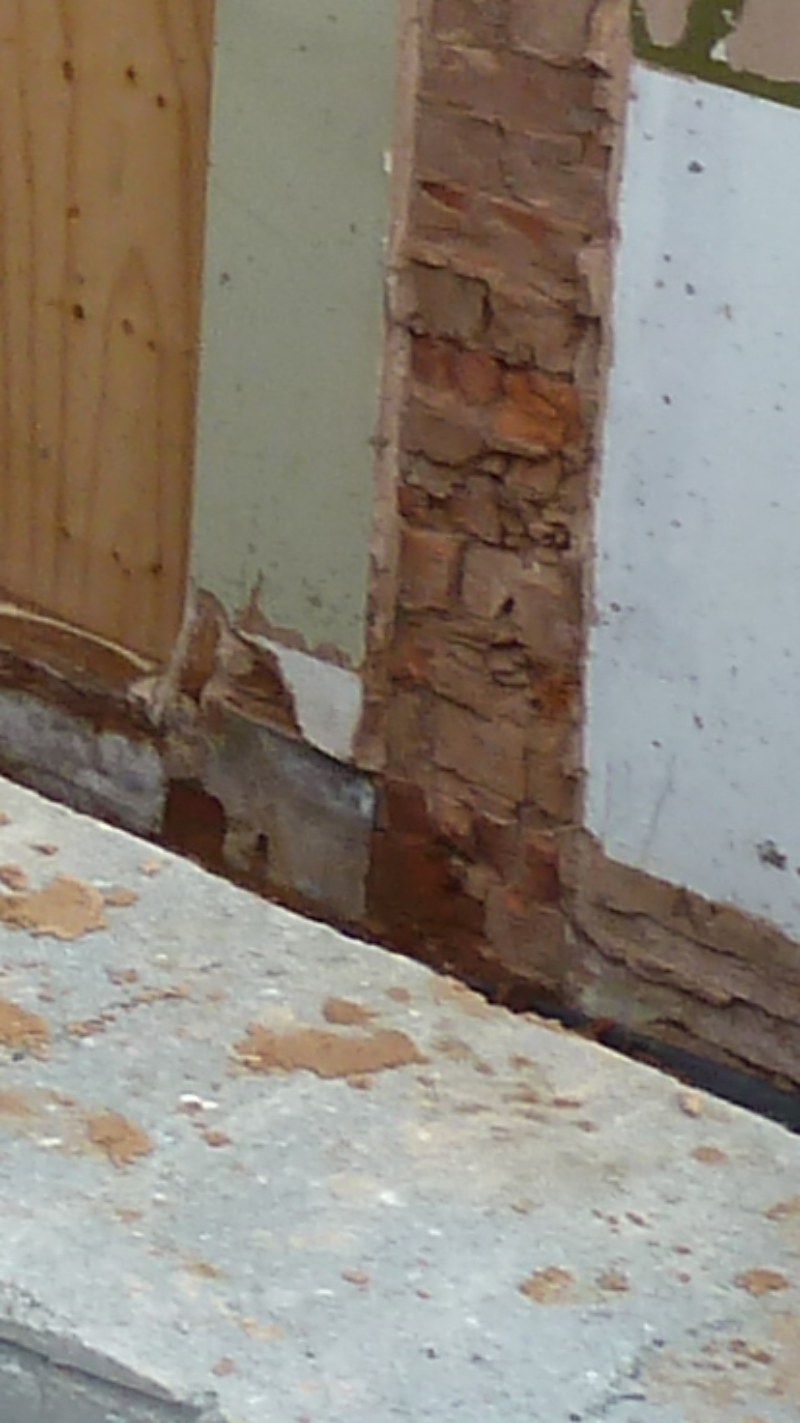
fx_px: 5581
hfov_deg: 7.5
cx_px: -1285
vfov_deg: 14.0
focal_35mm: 148
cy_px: -391
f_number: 4
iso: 80
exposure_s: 1/125
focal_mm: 4.1
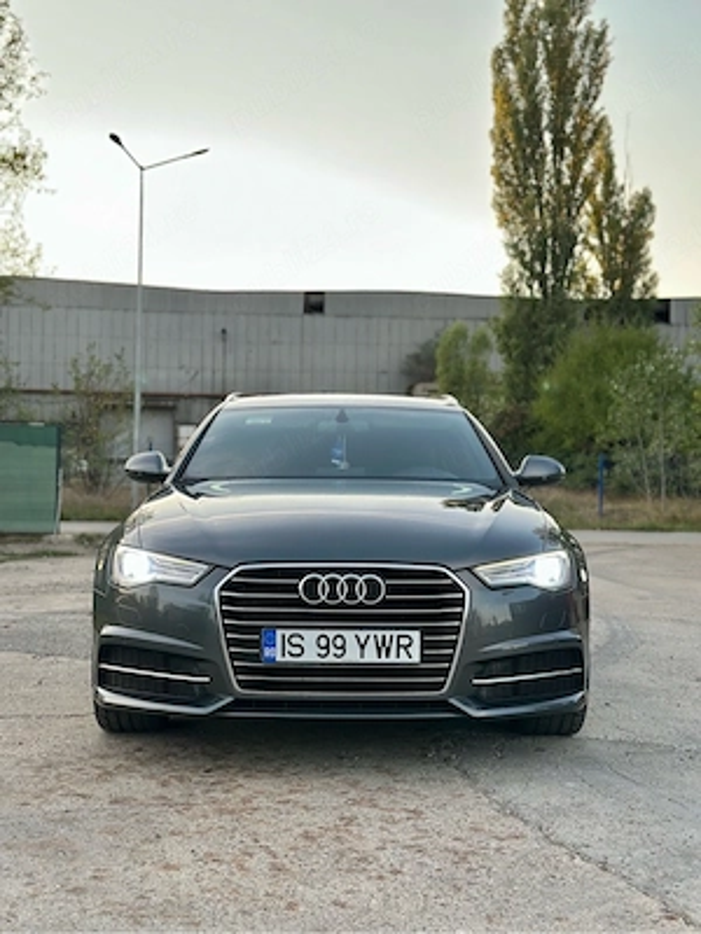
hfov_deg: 30.3
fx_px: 1296
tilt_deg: +1.1
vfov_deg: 39.7
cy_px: 467
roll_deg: -1.1
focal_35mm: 48
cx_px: 350
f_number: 1.78
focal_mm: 6.86
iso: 100
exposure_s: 1/351
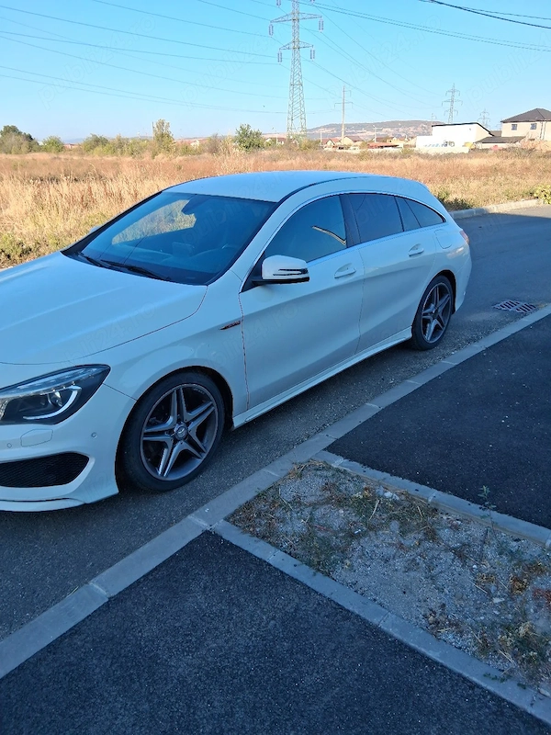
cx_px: 276
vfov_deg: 67.3
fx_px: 552
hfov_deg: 53.1
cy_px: 368
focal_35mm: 26
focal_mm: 3.98
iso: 25
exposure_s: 1/323
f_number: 1.8
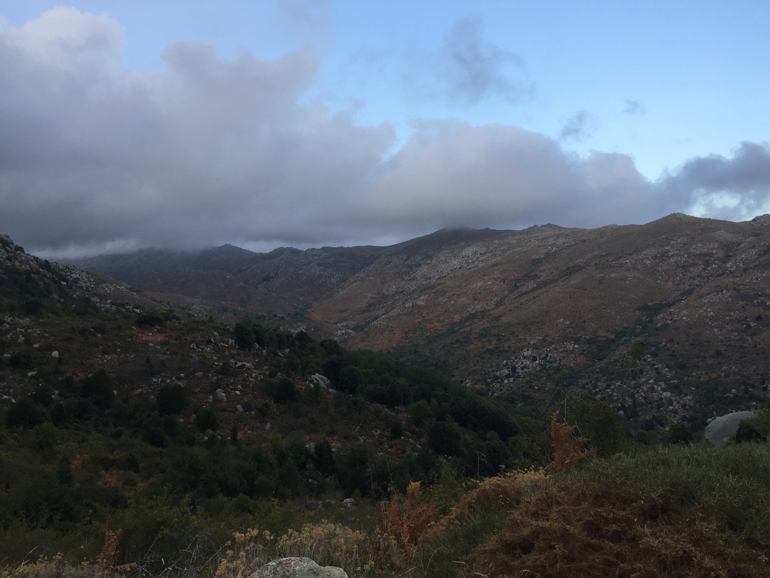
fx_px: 645
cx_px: 385
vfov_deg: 48.2
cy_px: 289
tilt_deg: +3.1
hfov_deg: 61.7
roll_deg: +1.3
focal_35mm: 29
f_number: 2.2
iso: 32
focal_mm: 4.15
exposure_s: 1/144
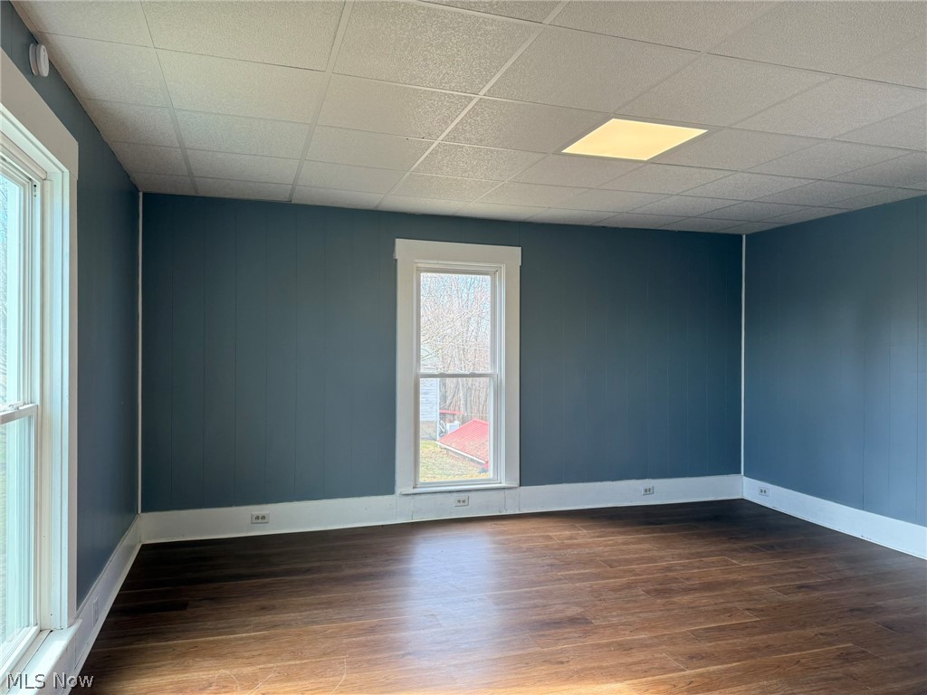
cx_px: 464
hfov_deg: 71.6
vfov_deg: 56.8
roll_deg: -0.7
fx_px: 643
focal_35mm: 24
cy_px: 348
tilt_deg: -0.3
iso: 125
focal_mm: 6.76
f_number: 1.78
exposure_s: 1/240
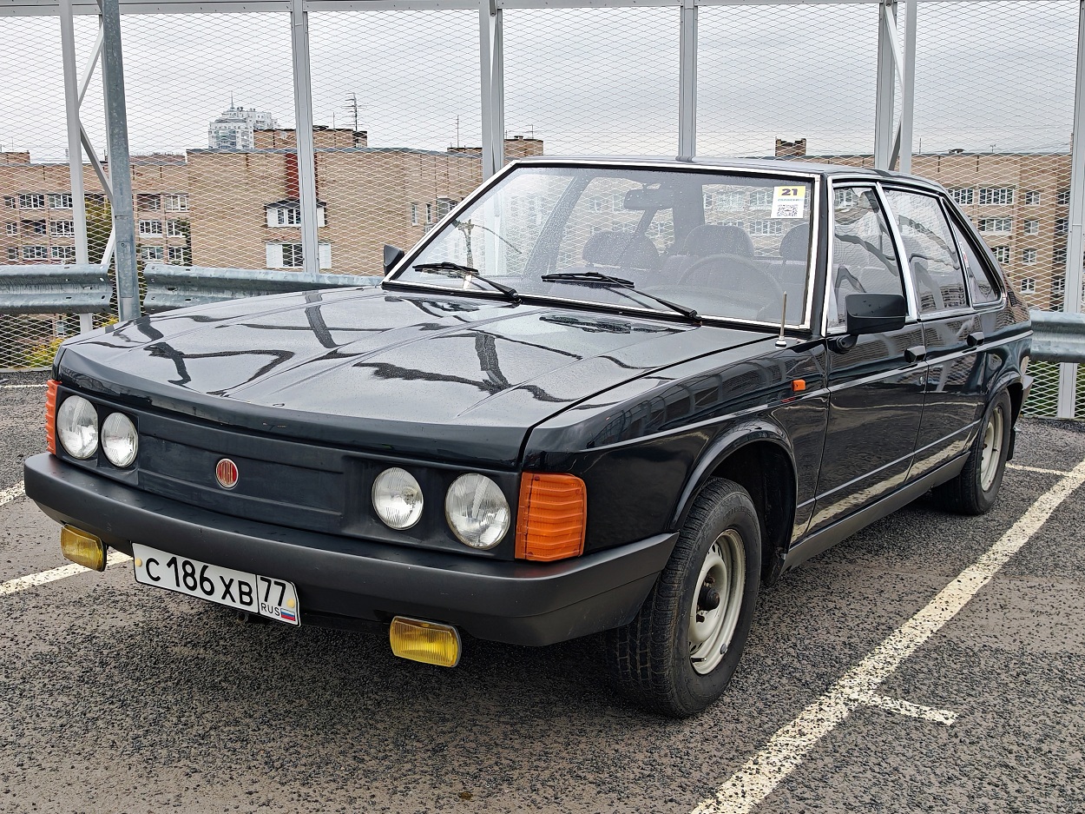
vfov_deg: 35.1
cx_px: 542
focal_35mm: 41
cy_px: 407
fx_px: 1285
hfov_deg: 45.8
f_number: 2
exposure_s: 1/820
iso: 100
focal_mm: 6.83
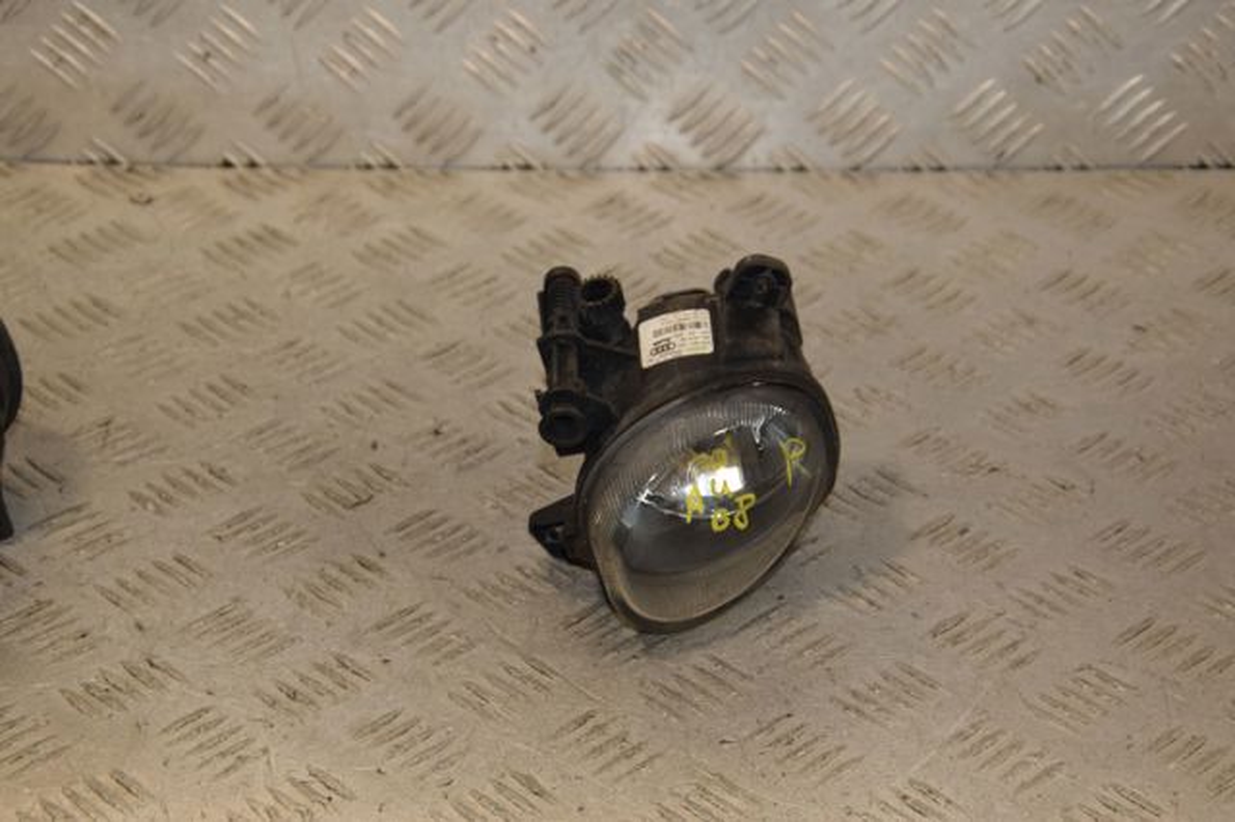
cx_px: 618
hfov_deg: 23.4
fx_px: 2983
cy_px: 411
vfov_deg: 15.7
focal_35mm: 87
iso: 800
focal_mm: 58
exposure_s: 1/200
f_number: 8
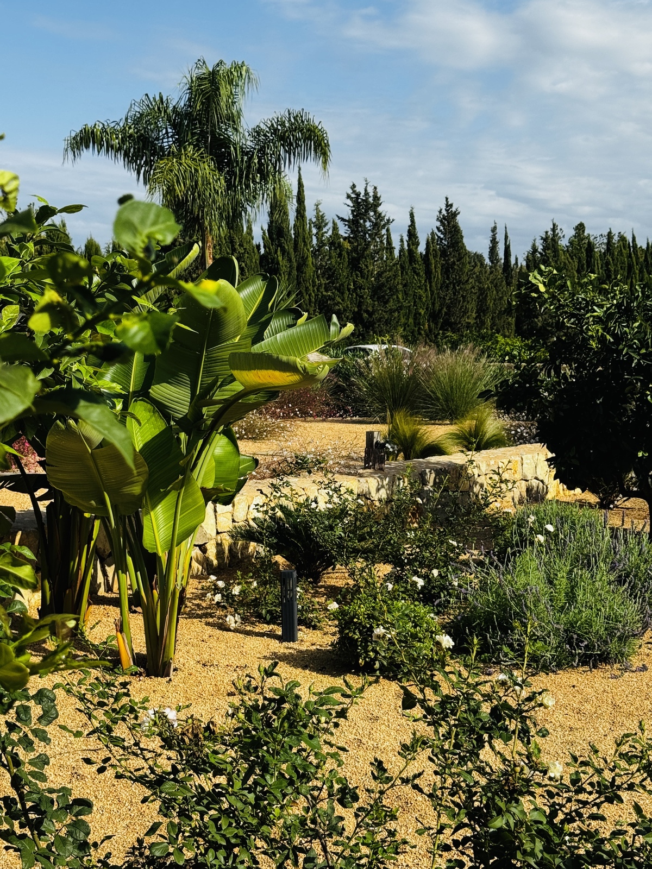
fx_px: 1205
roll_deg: -1.1
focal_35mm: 48
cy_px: 434
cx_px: 326
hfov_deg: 30.3
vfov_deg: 39.7
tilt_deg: -3.6
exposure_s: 1/4608
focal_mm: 6.76
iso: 64
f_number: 1.78
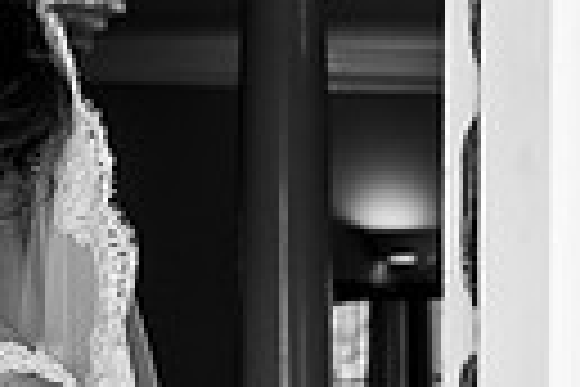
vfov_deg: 6.4
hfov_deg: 9.3
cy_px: 454
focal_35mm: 212
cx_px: -428
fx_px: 3415
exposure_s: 1/200
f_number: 5.6
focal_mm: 41
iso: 320
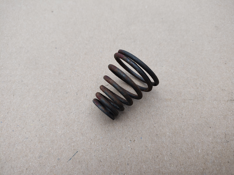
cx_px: 117
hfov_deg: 71.6
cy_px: 88
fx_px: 162
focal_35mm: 24
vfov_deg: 56.8
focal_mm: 5.56
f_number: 1.8
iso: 100
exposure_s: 1/913
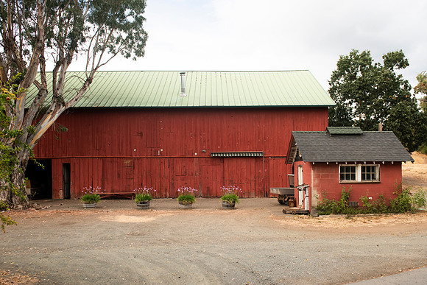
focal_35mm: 29
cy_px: 163
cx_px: 214
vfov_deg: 44.8
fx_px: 345
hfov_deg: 63.5
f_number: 4
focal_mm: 24
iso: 500
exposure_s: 1/2500
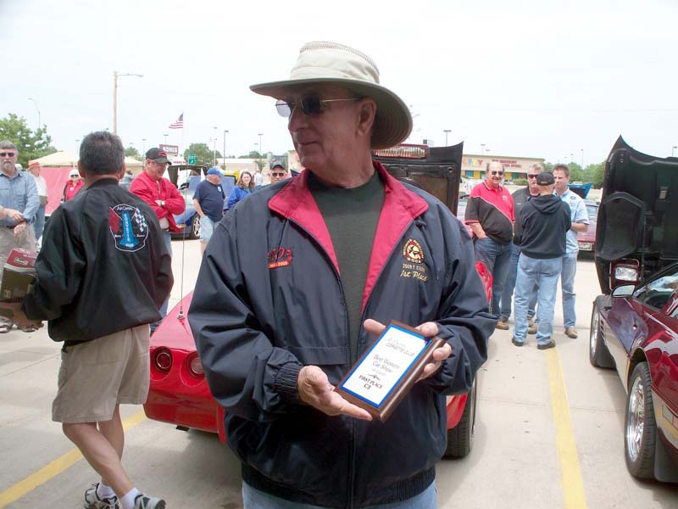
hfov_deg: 51.4
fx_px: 705
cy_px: 254
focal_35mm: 36
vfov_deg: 39.7
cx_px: 339
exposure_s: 1/250
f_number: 5
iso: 64
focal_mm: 7.5
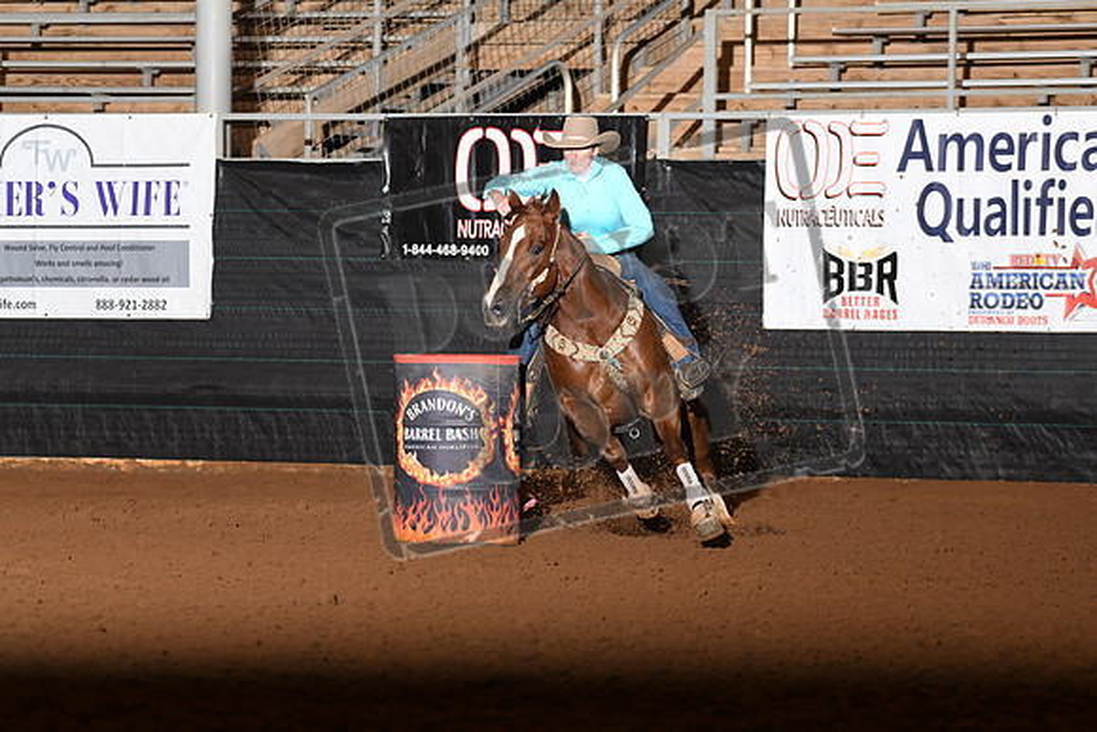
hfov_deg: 9.8
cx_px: 548
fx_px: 6400
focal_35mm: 210
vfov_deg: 6.5
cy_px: 366
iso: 1000
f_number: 5.6
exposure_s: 1/250
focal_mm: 210
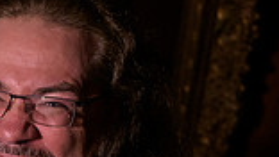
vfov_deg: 9.9
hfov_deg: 16.9
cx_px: -89
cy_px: 230
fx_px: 881
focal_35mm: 119
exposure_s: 1/125
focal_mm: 28
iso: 1600
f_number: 3.2
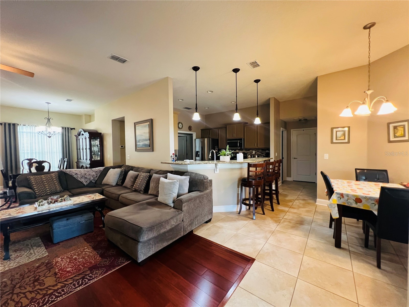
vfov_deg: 89.9
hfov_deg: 106.2
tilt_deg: -2.1
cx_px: 204
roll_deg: +1.3
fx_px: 154
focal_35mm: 13
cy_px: 154
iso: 640
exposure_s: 1/60
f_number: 1.8
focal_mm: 1.57
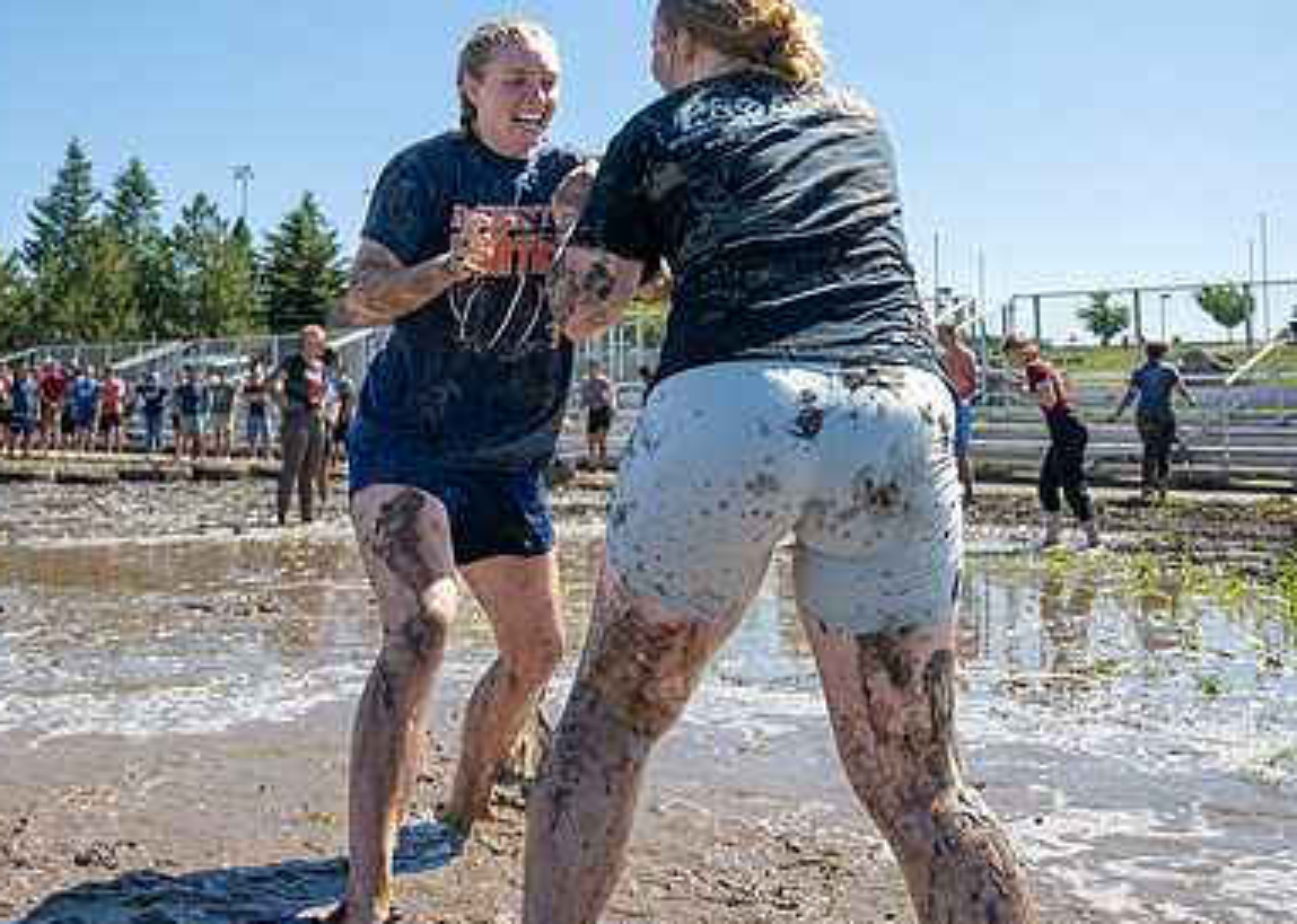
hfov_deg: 44.5
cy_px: 286
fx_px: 1583
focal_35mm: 43
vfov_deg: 32.2
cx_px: 563
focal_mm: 24
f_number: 4
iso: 100
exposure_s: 1/1250
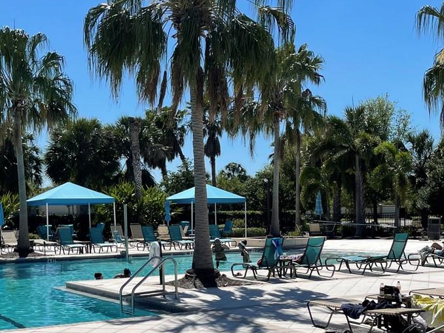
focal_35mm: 59
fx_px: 756
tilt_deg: -3.4
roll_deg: +0.5
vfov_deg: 24.6
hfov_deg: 32.6
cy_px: 245
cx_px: 272
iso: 32
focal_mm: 5.1
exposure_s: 1/7937
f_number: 1.6
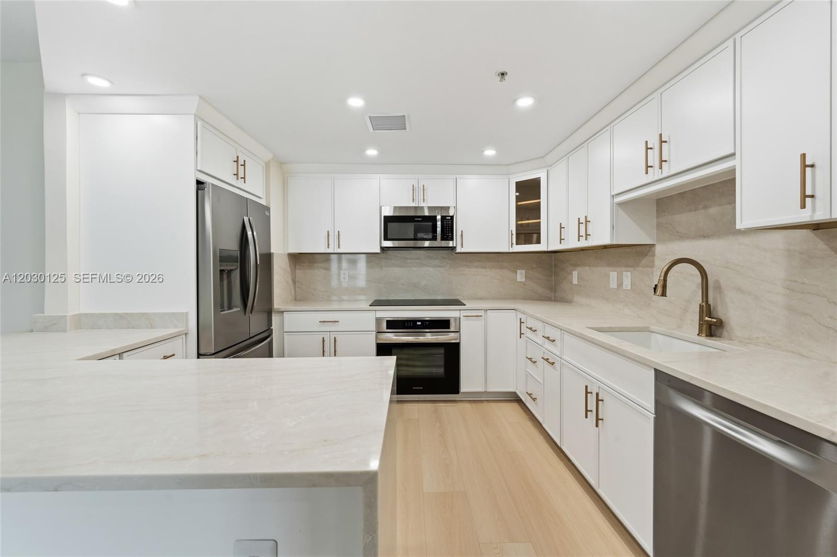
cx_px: 418
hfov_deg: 104.3
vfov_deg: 81.2
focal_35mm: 14
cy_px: 278
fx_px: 325
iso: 250
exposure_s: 1/5
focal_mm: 14
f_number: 9
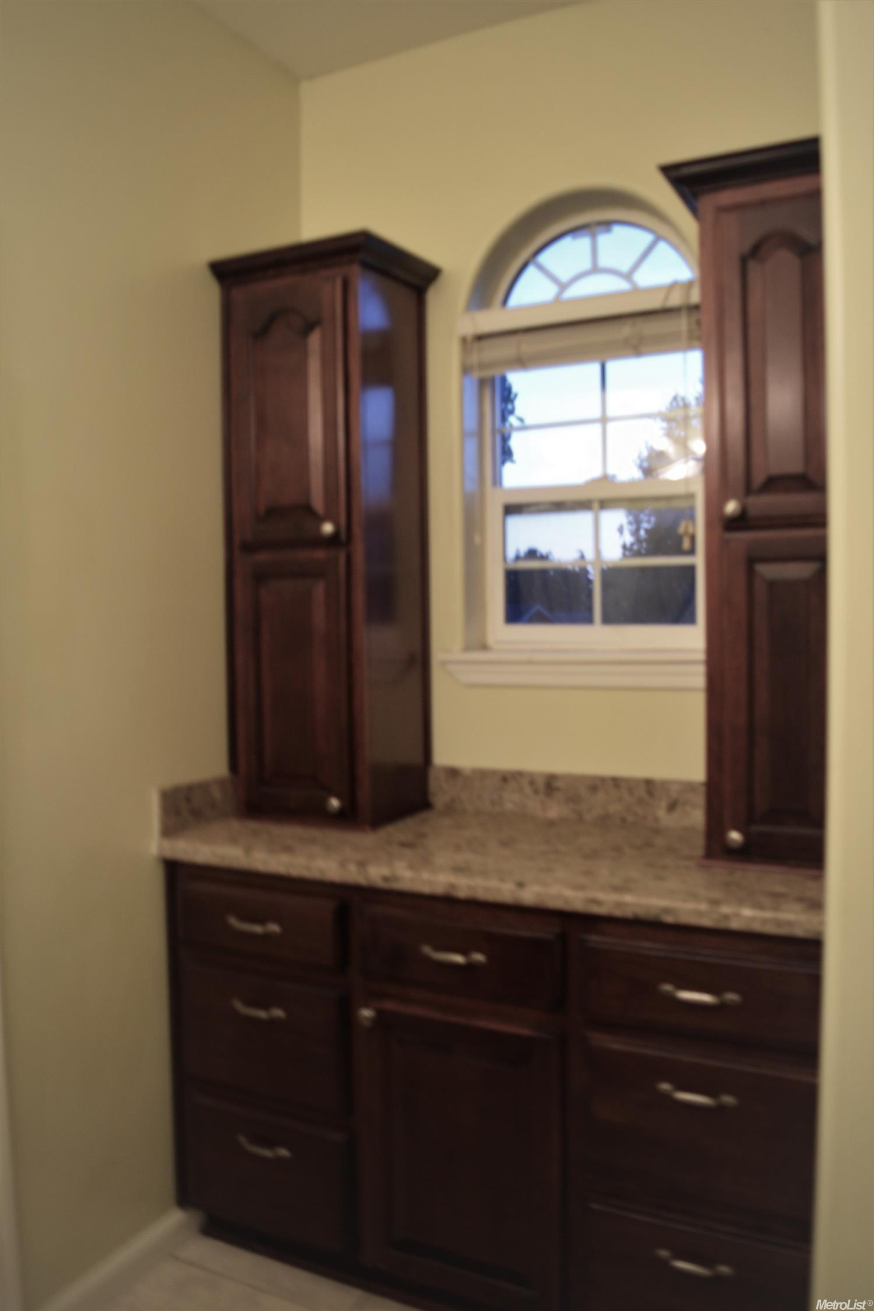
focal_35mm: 27
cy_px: 656
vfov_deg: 67.4
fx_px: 983
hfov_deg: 47.9
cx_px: 437
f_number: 4
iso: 400
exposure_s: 1/3
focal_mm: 18
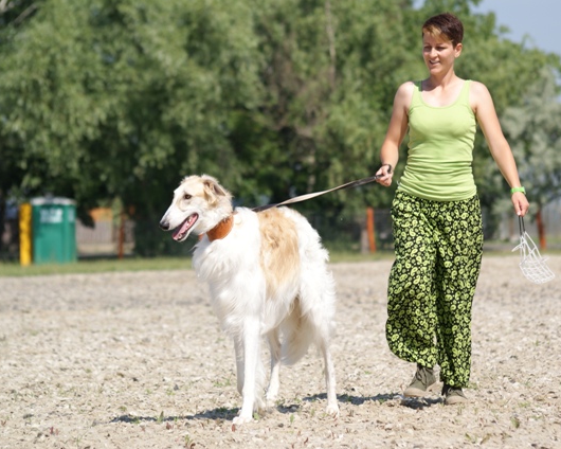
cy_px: 224
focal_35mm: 220
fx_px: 3653
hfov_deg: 8.8
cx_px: 295
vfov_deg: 7.0
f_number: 5
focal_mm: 130
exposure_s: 1/640
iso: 100
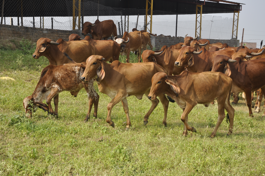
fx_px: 496
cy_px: 88
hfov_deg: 29.9
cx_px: 132
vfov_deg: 20.1
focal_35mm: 68
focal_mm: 45
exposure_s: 1/250
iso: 200
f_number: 8
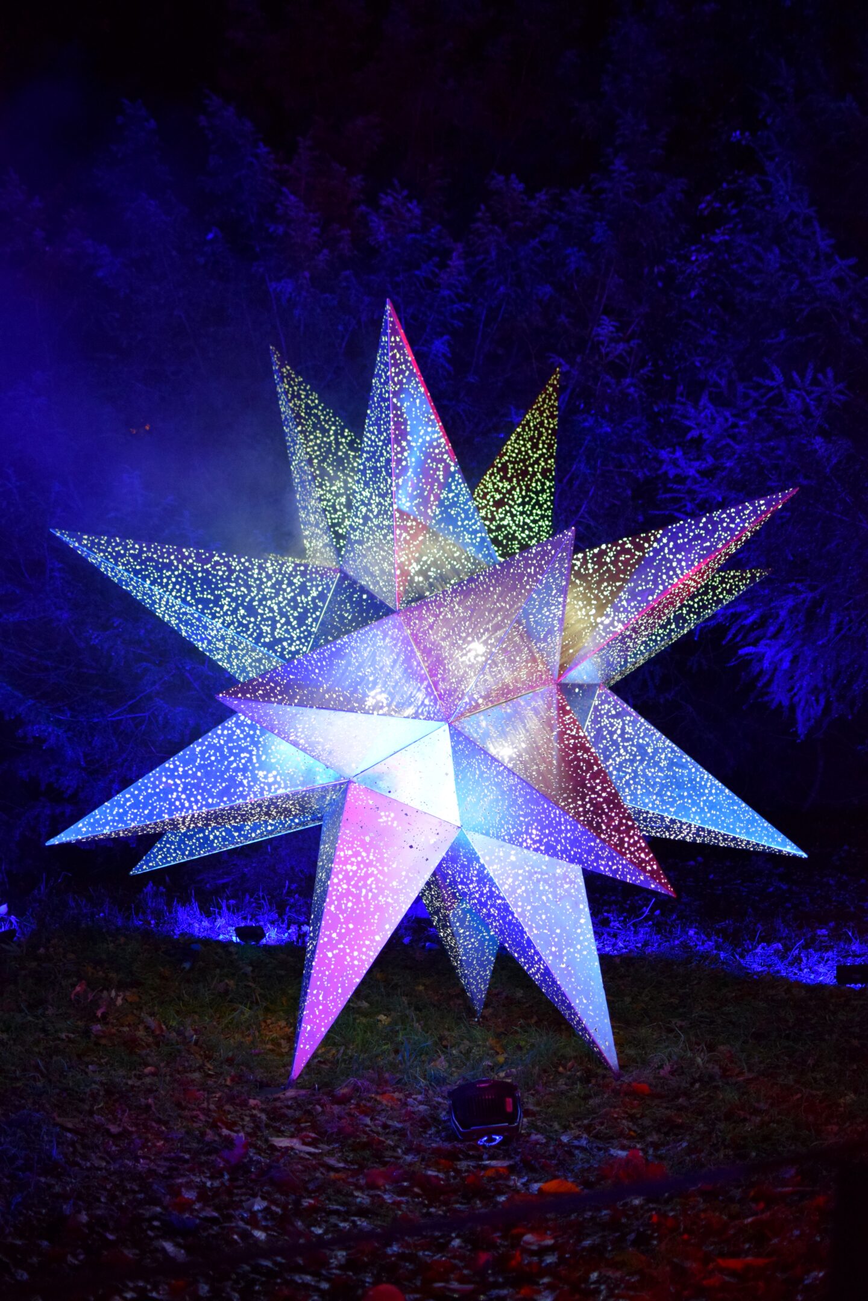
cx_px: 434
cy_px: 650
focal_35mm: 52
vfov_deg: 37.9
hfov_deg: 25.8
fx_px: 1899
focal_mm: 35
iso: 1600
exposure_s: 1/500
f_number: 2
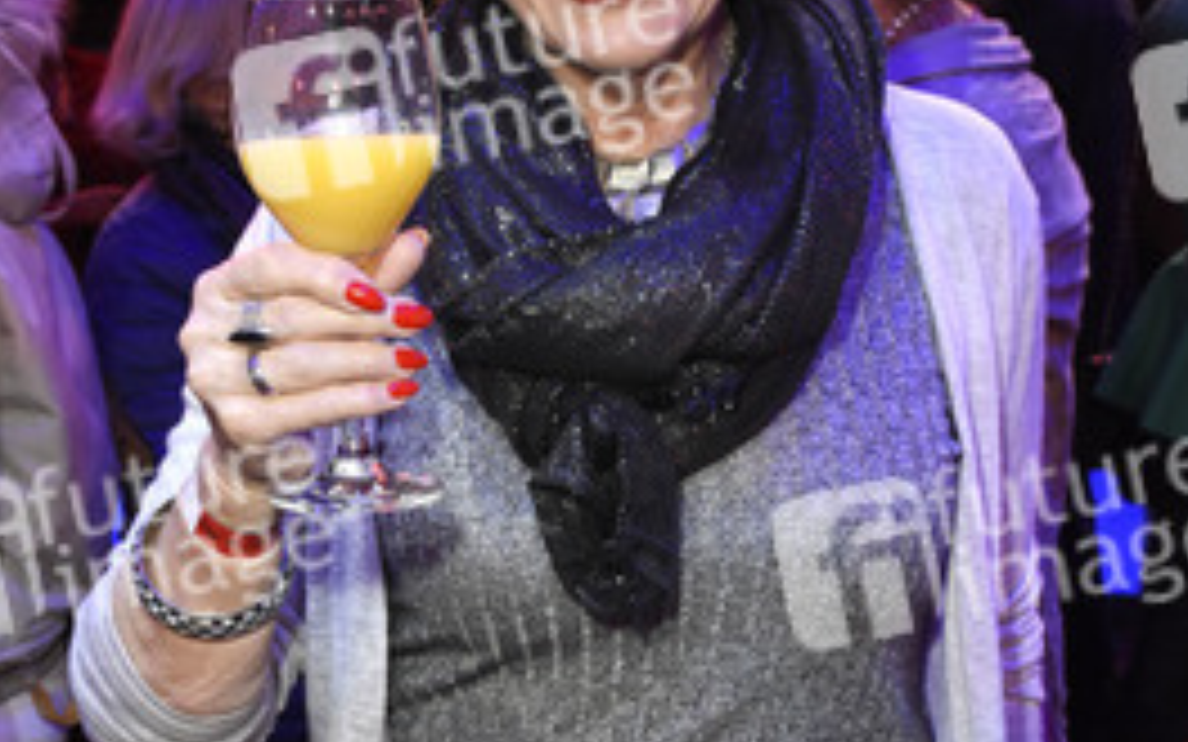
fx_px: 1651
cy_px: 319
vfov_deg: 25.3
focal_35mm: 51
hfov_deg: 39.6
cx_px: 594
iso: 1600
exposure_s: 1/160
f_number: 6.3
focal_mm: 22
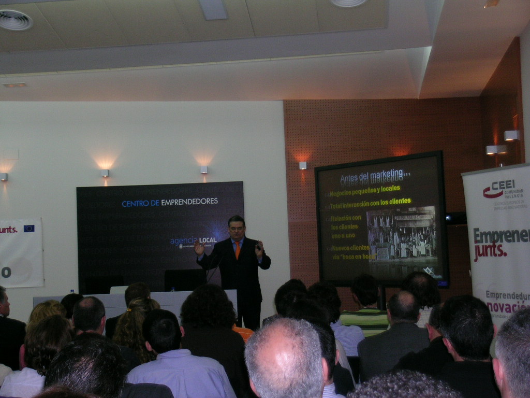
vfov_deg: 25.7
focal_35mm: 57
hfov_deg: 33.8
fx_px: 873
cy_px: 199
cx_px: 265
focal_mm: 11.8
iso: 97
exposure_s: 1/60.1
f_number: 3.6
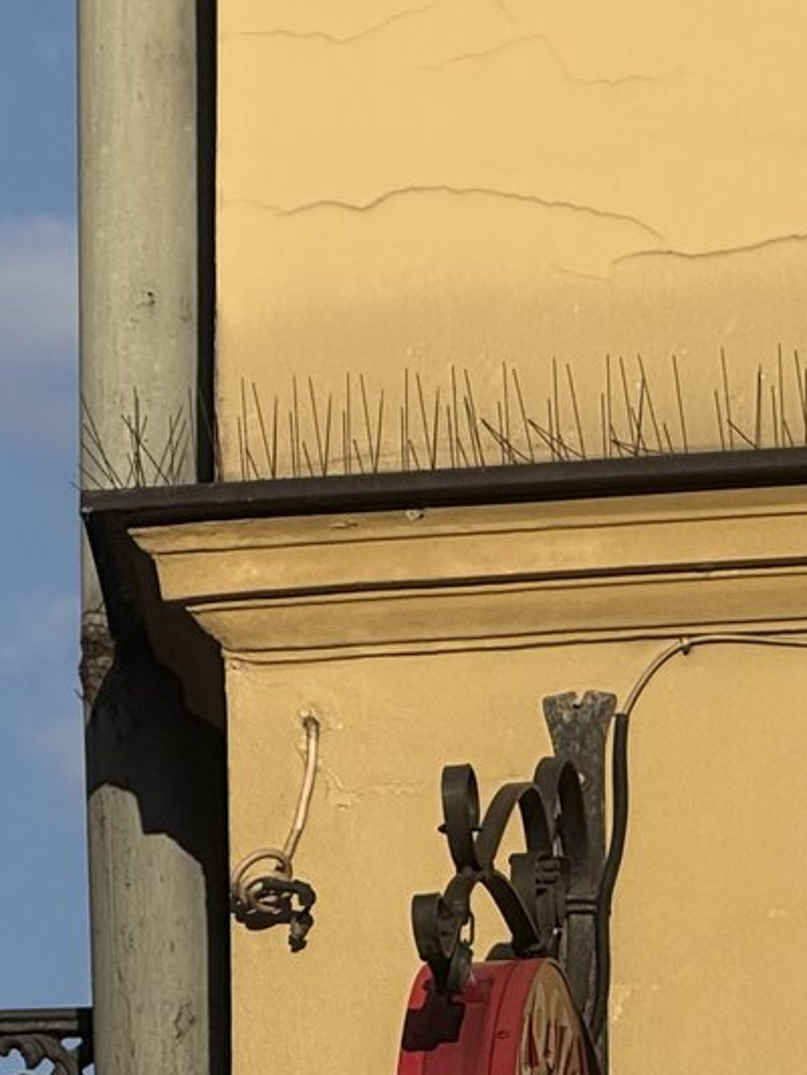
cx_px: -83
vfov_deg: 4.4
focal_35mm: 450
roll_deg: -0.4
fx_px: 13982
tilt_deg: +15.2
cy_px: 559
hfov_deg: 3.3
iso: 50
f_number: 2.8
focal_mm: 15.66
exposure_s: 1/1689
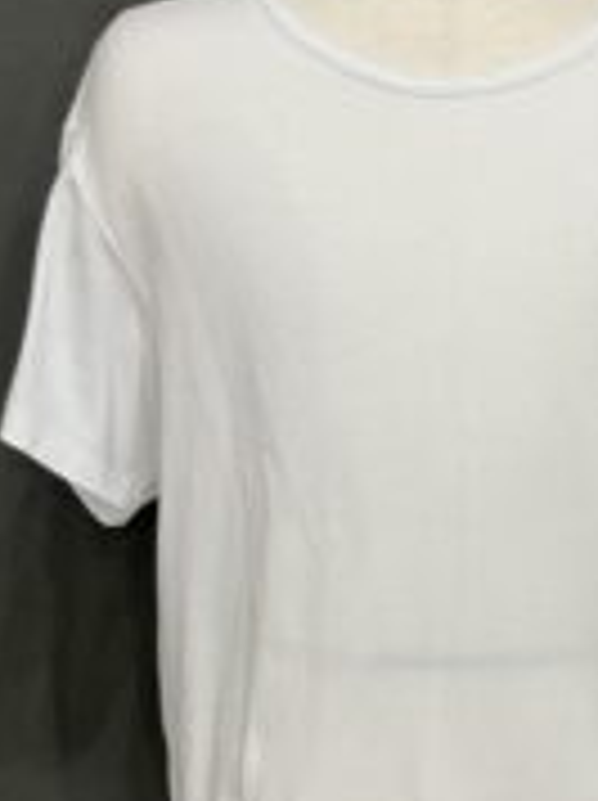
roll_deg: -0.3
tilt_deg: -9.9
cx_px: 441
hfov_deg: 23.0
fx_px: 1455
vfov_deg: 30.8
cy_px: 400
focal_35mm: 63
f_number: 1.8
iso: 80
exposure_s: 1/50
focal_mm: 3.99
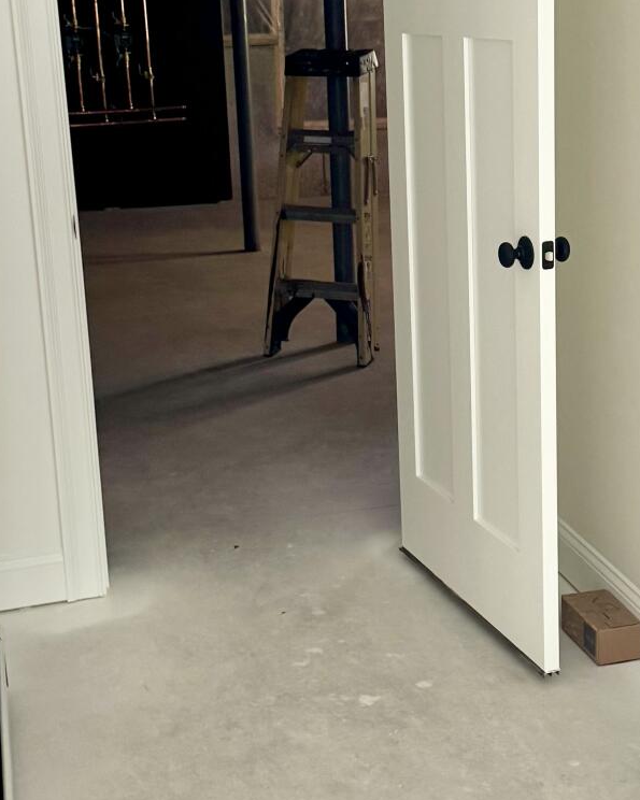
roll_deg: +2.3
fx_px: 1492
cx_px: 404
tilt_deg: -15.2
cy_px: 332
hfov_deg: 24.1
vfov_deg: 30.0
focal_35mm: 63
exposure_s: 1/60
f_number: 1.78
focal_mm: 6.76
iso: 250
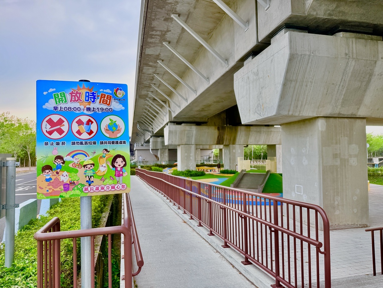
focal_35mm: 24
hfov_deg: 71.6
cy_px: 144
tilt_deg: +1.6
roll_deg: +0.4
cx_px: 192
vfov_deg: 56.8
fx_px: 266
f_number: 1.78
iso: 80
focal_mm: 6.76
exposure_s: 1/405
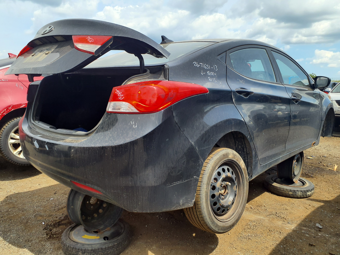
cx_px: 170
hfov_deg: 65.3
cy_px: 128
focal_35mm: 27
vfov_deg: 51.4
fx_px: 265
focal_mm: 3.58
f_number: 1.9
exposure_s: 1/1116
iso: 40
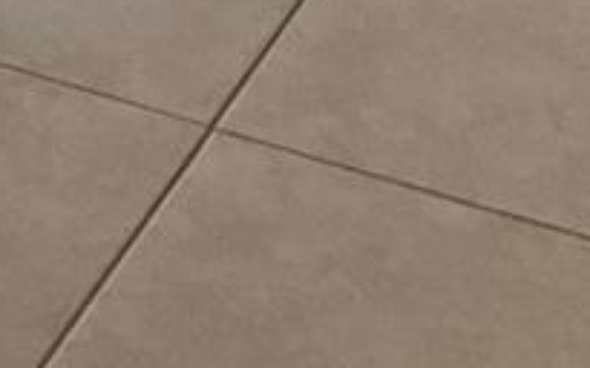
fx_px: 2894
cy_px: -960
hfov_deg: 11.1
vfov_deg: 6.3
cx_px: -334
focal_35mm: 180
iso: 32
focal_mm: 3
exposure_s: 1/120
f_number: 1.8
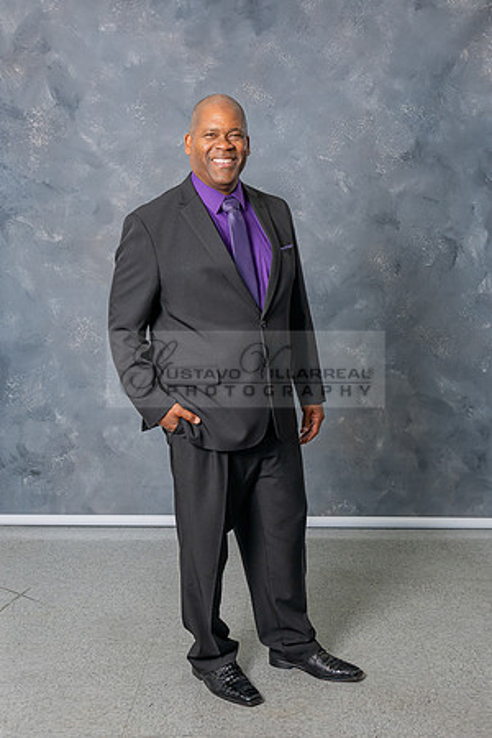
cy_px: 335
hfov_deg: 28.1
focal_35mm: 48
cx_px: 272
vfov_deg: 41.1
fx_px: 984
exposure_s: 1/200
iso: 200
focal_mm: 29
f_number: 4
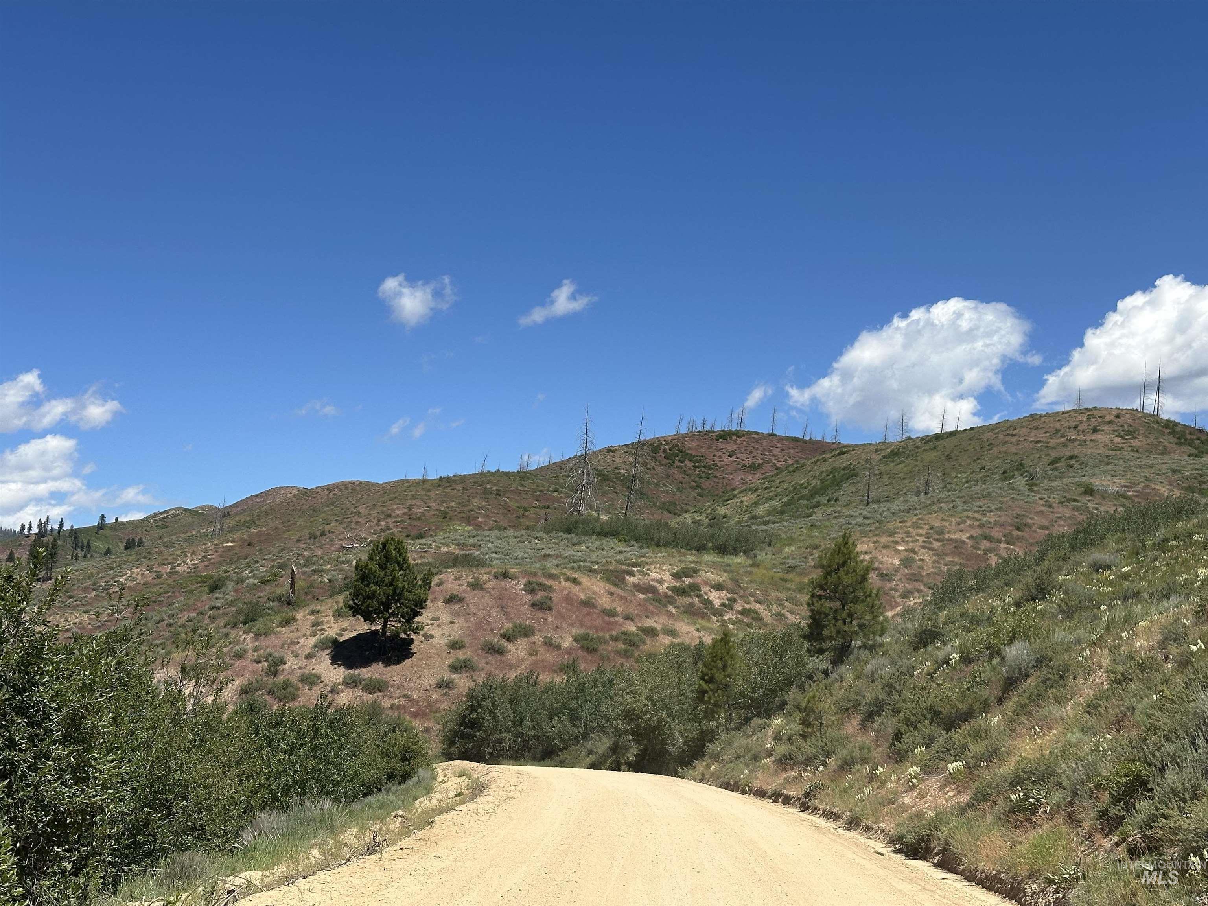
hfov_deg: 39.7
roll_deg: -1.4
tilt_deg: +7.8
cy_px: 453
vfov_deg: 30.3
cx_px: 604
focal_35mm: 48
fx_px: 1675
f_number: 1.78
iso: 64
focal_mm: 6.86
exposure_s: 1/5000
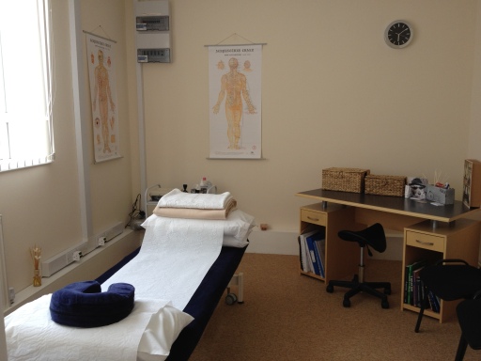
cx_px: 240
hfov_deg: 52.6
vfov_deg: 40.7
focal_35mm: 35
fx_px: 486
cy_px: 180
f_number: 2.4
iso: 80
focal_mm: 4.28
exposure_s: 1/40
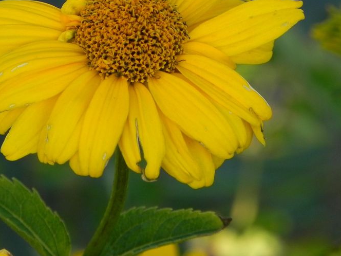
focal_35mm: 606
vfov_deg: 2.5
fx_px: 5970
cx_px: 125
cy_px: 75
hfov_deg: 3.3
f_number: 5
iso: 160
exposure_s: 1/160
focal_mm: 67.2
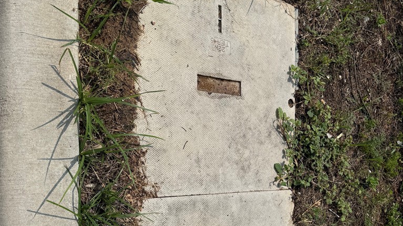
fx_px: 374
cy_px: 165
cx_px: 202
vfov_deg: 33.2
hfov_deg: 56.6
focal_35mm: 35
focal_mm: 6.76
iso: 80
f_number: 1.78
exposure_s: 1/10309
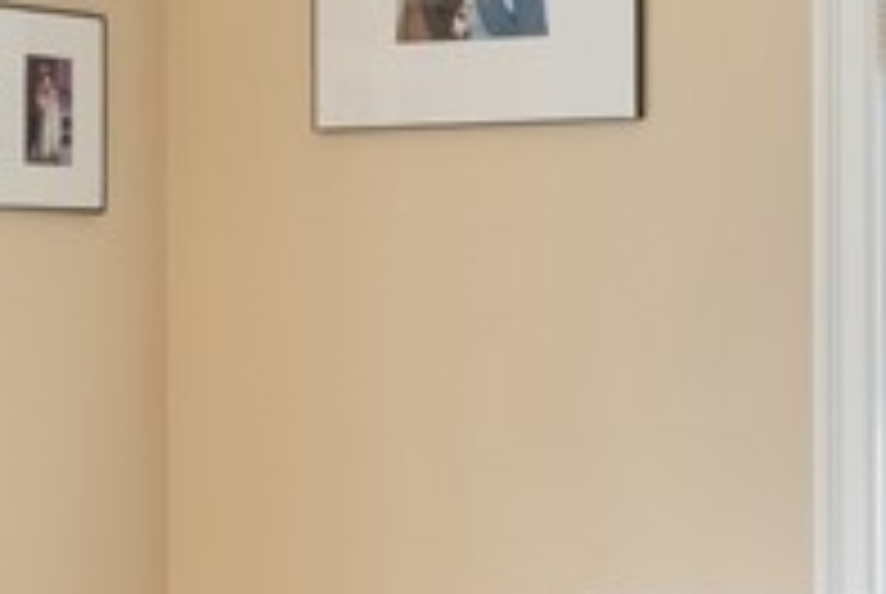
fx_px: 4067
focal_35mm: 165
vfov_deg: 8.3
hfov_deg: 12.4
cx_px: 760
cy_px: 400
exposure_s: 1/80
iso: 320
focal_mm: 20
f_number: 7.1
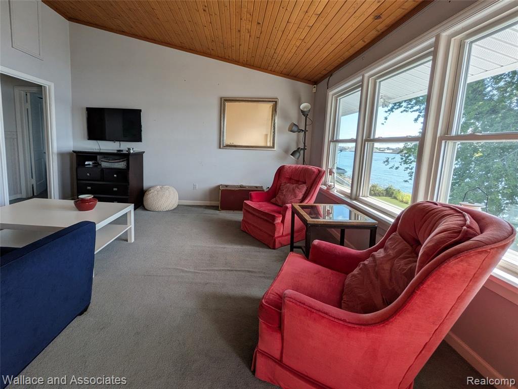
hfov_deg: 102.1
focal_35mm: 14
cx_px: 259
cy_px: 194
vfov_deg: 85.7
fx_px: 209
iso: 49
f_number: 2.2
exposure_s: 1/207
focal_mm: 1.83
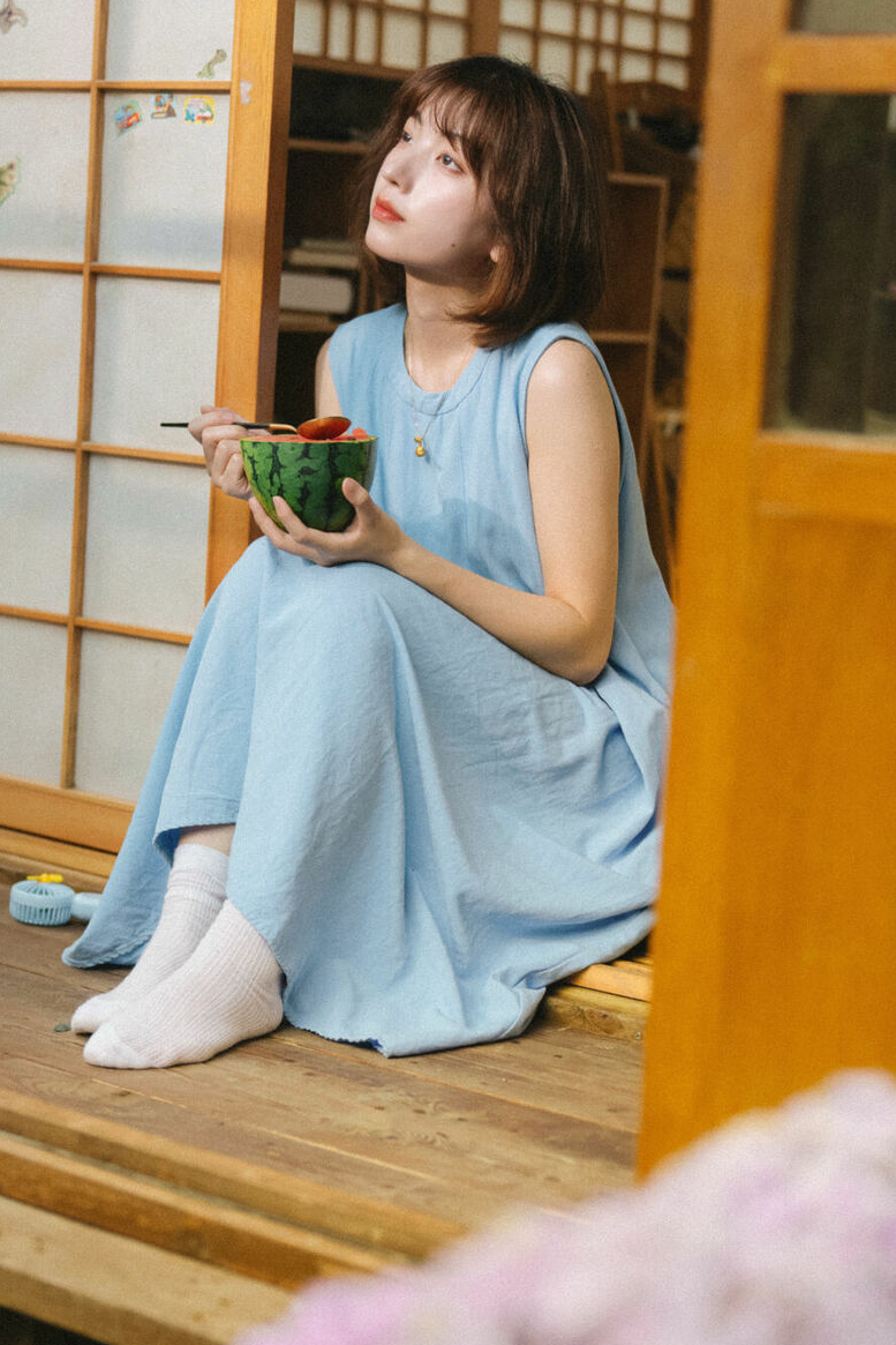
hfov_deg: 18.7
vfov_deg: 27.7
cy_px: 720
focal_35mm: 73
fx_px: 2724
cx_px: 355
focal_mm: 54
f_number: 2.2
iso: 400
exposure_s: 1/1250
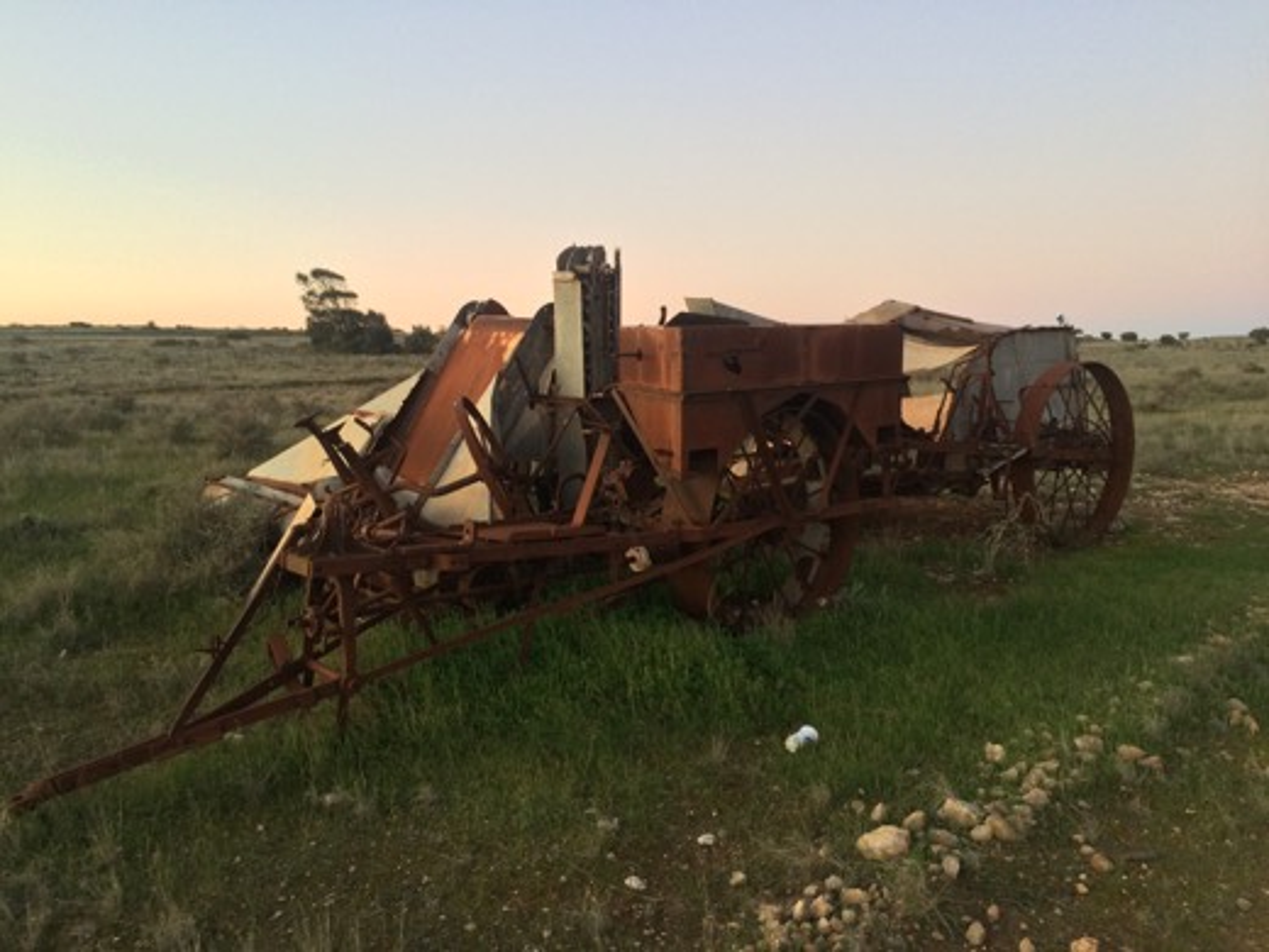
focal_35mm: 29
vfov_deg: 48.2
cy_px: 476
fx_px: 1063
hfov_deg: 61.7
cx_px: 634
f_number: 2.2
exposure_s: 1/30
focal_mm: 4.15
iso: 80
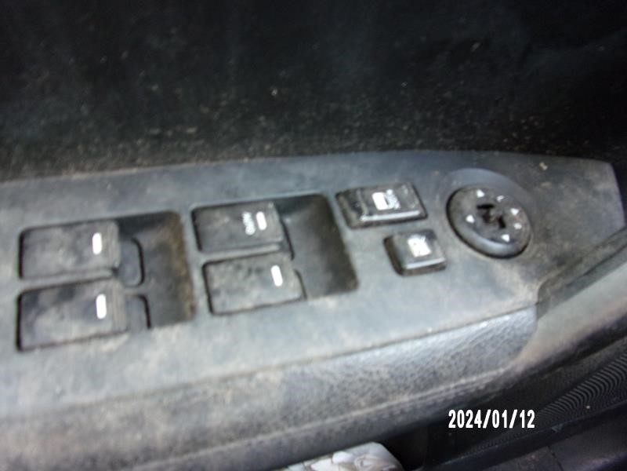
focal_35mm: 24
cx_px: 314
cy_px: 236
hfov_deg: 71.6
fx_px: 435
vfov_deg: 56.8
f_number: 3.3
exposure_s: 1/17
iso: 237
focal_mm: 4.3
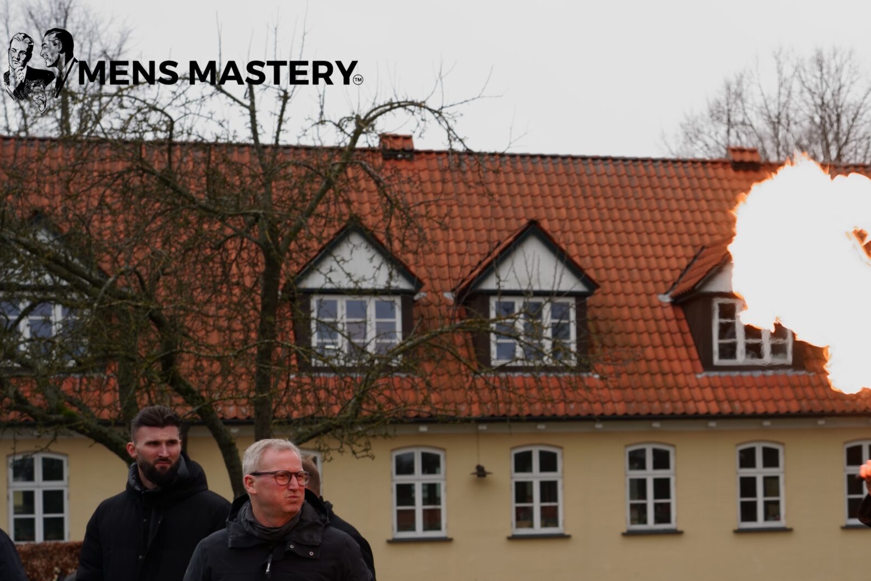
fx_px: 1718
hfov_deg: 27.9
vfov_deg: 19.0
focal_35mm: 71
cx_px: 689
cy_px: 460
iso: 320
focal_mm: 44
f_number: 5.6
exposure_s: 1/80
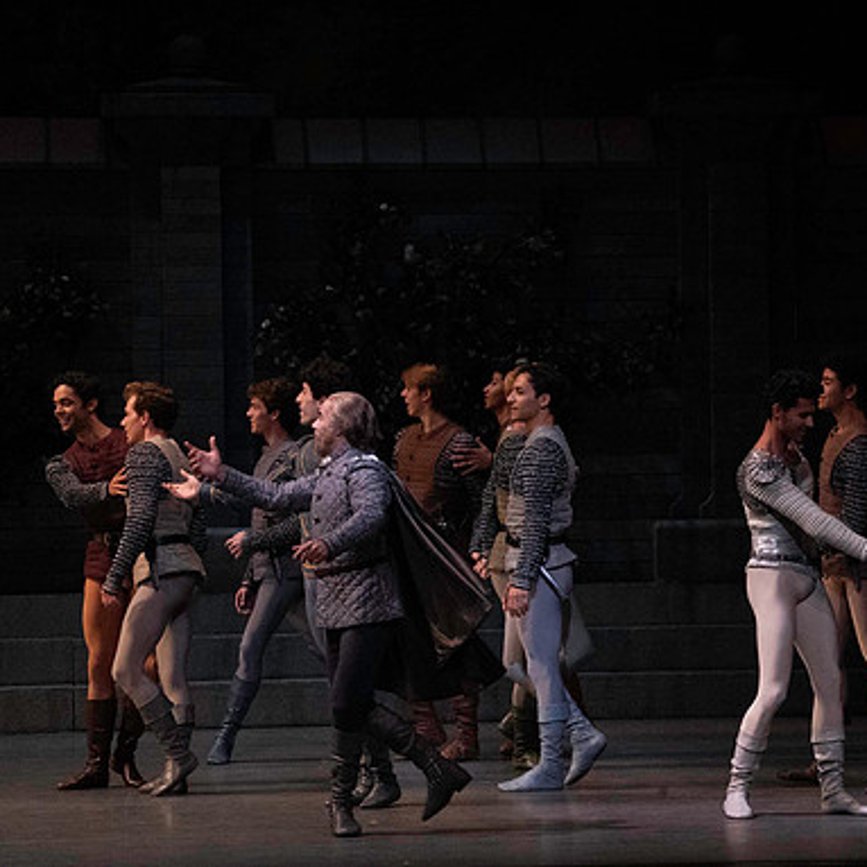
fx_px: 5979
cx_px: 632
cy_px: 434
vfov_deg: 8.3
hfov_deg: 8.3
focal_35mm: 211
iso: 16000
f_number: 13
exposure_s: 1/400
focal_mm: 164
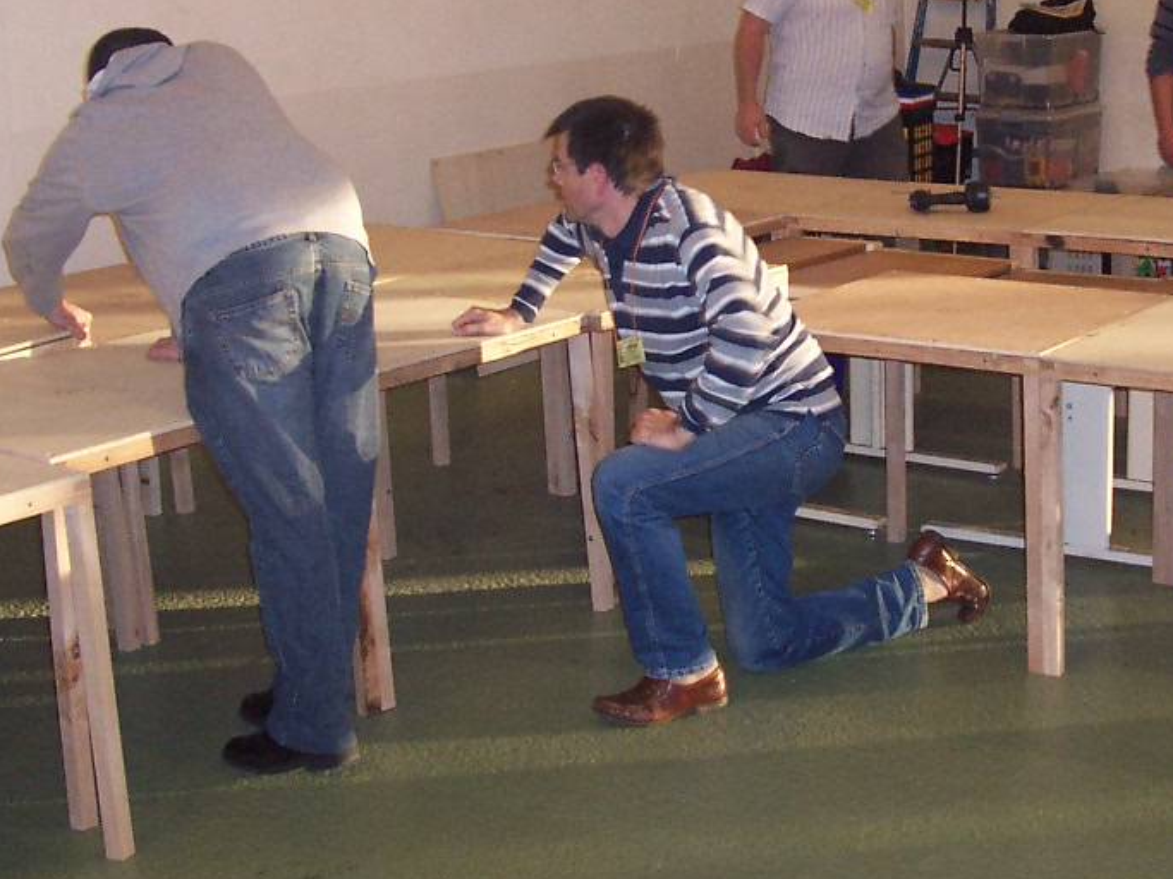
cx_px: 850
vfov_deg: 22.5
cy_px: 326
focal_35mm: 65
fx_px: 2202
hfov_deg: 29.4
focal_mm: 5.6
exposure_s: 1/60
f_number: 2.8
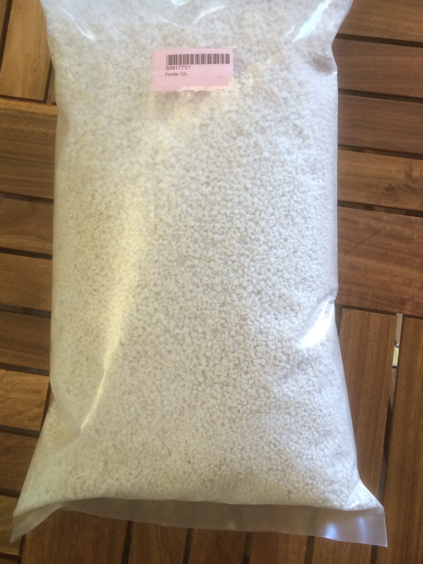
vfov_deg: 49.8
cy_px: 224
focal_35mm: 37
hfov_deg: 38.7
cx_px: 199
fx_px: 603
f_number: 2.2
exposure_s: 1/30
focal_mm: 4.12
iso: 32
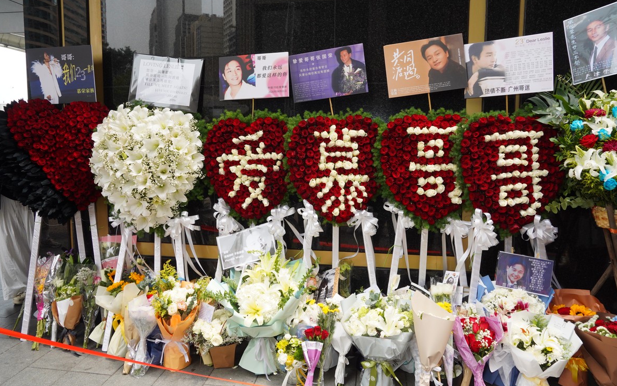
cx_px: 313
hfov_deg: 72.5
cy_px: 178
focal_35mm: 25
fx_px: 420
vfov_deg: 49.2
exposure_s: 1/250
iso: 1250
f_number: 13
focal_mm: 24
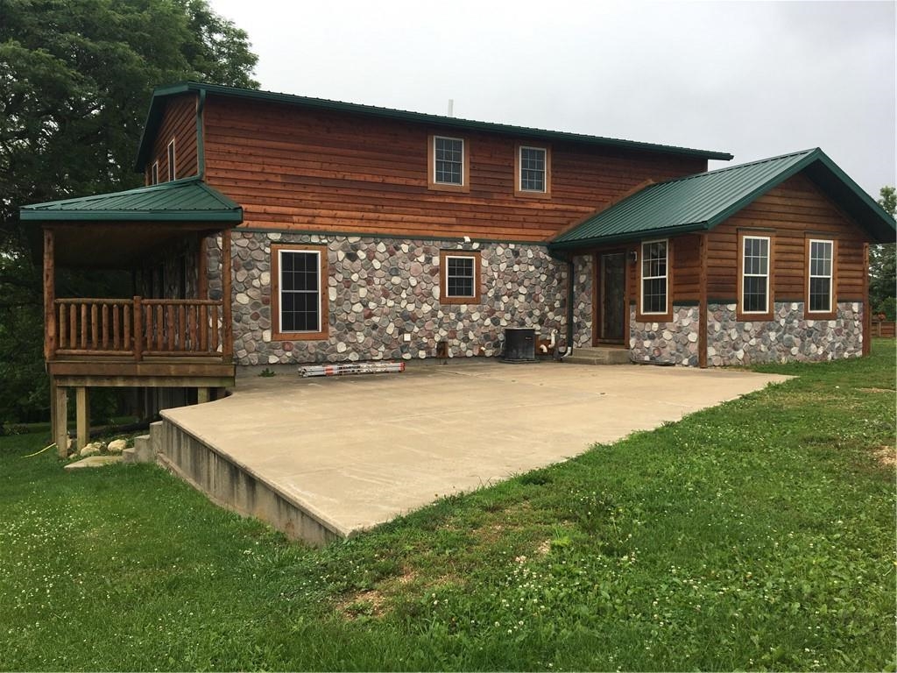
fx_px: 751
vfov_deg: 48.2
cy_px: 336
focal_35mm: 29
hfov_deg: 61.7
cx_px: 448
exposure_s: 1/444
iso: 25
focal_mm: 4.15
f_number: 2.2
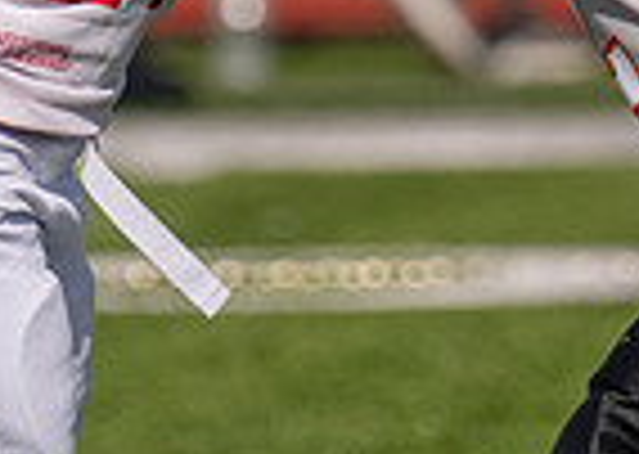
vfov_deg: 1.0
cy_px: -36
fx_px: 27093
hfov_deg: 1.4
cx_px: 163
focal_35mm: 1495
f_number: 4
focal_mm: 246
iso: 160
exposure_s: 1/4000
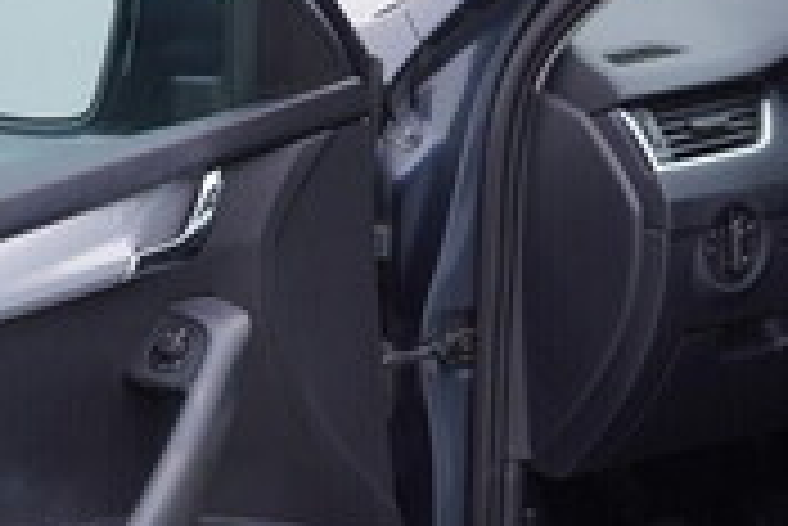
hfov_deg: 18.1
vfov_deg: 12.1
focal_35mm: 113
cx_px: 369
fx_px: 2475
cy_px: 290
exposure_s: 1/60
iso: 125
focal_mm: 24
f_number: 3.5
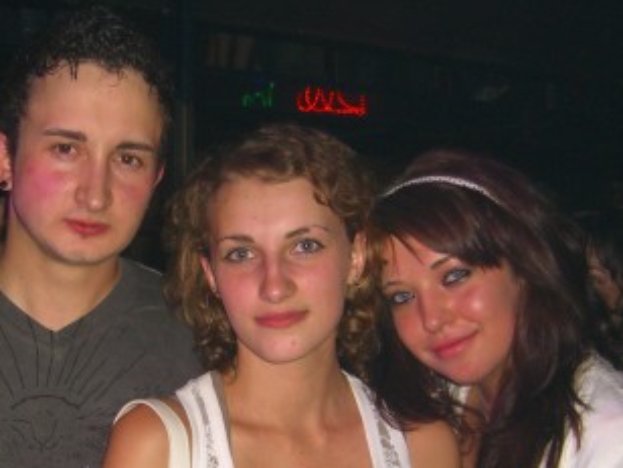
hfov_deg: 26.1
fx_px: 1332
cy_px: 405
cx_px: 184
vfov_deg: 19.6
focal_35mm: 74
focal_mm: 7.9
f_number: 2.8
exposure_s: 1/60
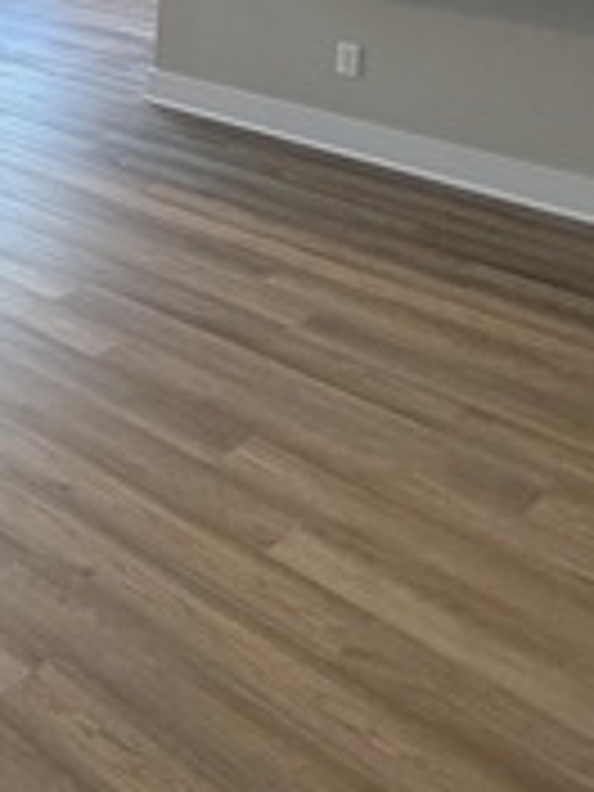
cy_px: -43
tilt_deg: -9.9
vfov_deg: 32.5
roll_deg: +0.0
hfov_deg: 24.0
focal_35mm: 53
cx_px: -189
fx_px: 1213
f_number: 2.2
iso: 250
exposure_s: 1/120
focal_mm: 2.22
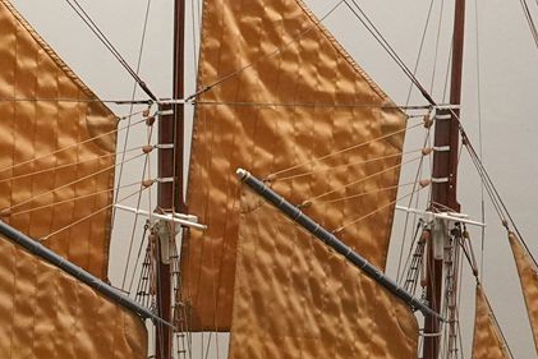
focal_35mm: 114
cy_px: 464
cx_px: -105
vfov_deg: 11.7
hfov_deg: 17.1
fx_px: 1704
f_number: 7.1
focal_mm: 24
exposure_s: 1/80
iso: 3200
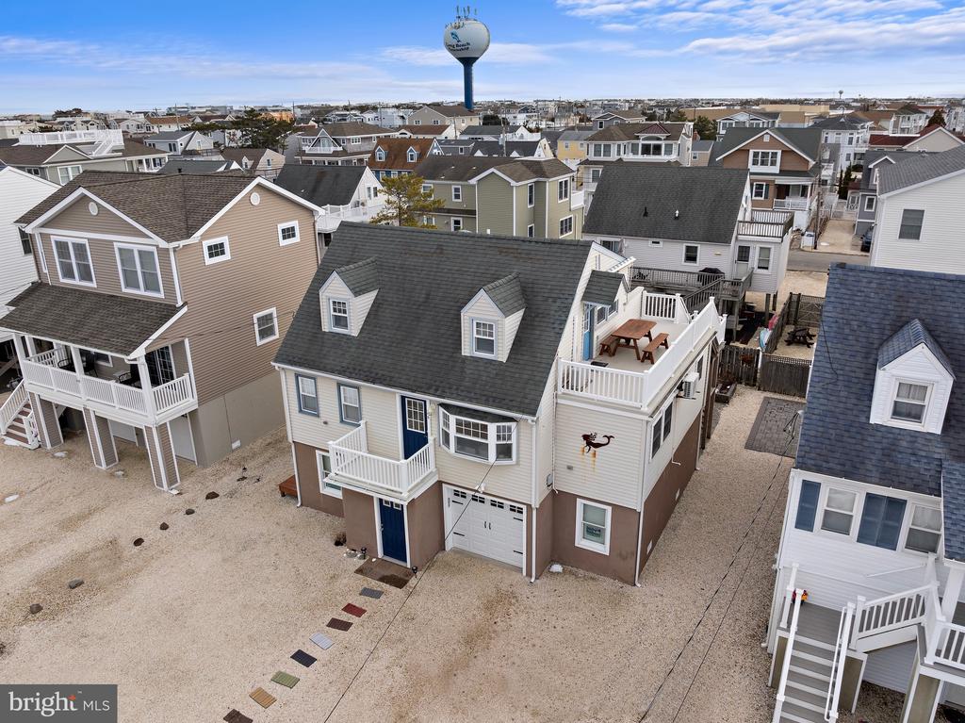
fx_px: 669
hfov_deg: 71.6
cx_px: 482
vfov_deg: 56.8
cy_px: 362
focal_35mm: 24
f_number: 4.5
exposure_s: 1/400
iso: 100
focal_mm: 12.29
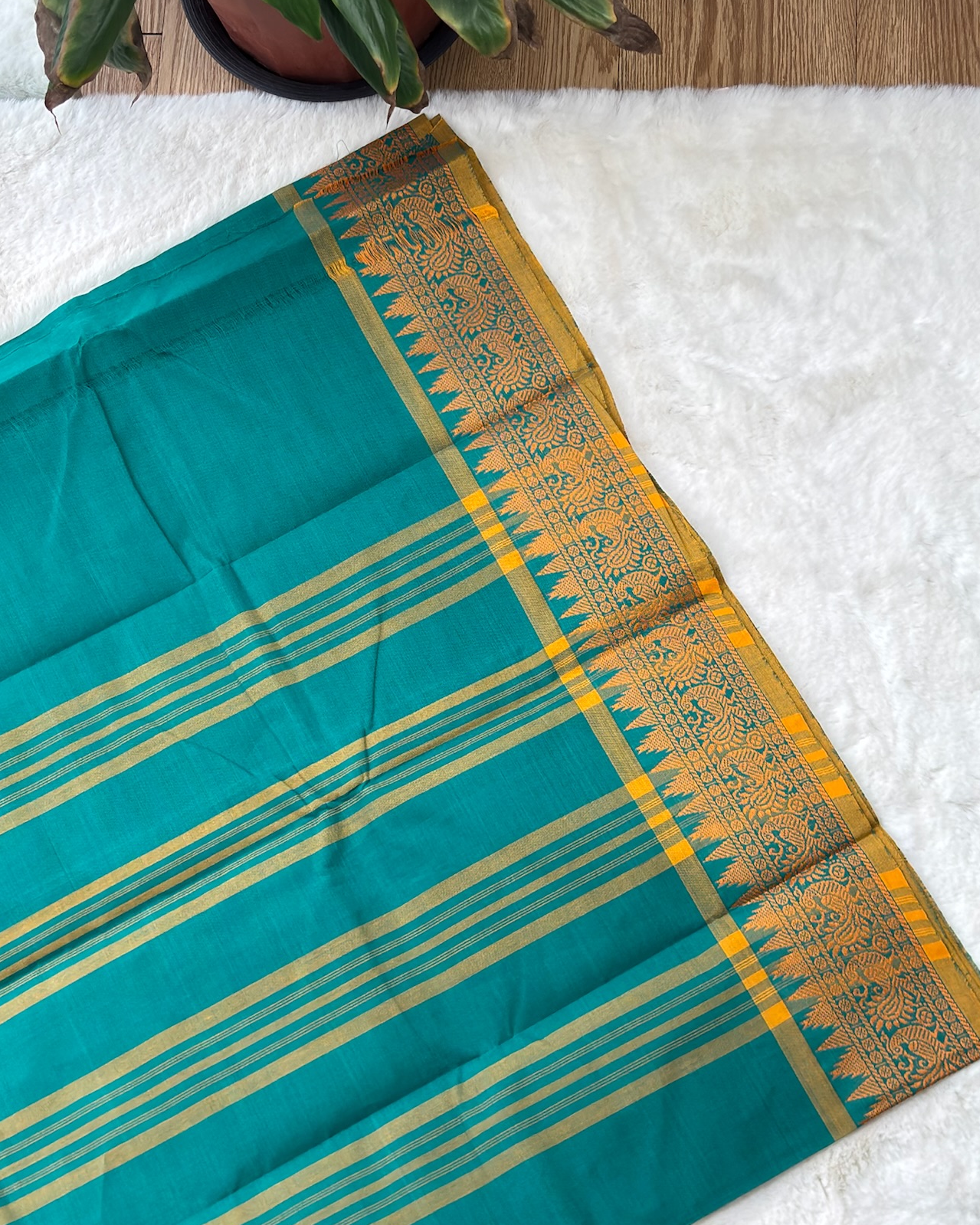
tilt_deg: -72.8
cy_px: 647
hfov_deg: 25.4
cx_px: 452
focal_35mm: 60
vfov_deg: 31.4
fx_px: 2176
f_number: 1.6
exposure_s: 1/100
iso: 50
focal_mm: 5.96
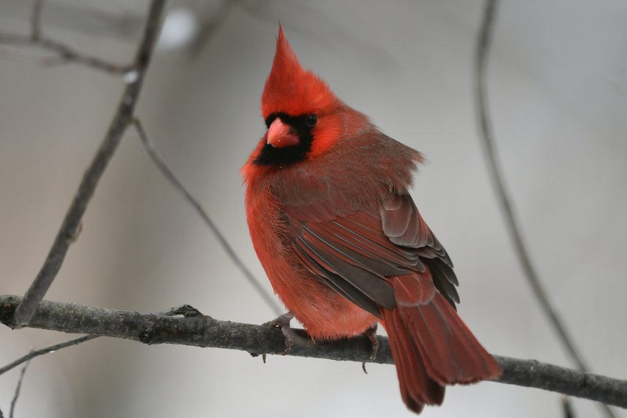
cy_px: 209
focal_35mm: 750
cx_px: 314
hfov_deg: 2.7
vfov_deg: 1.8
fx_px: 13063
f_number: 5.6
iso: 500
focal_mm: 500
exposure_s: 1/320
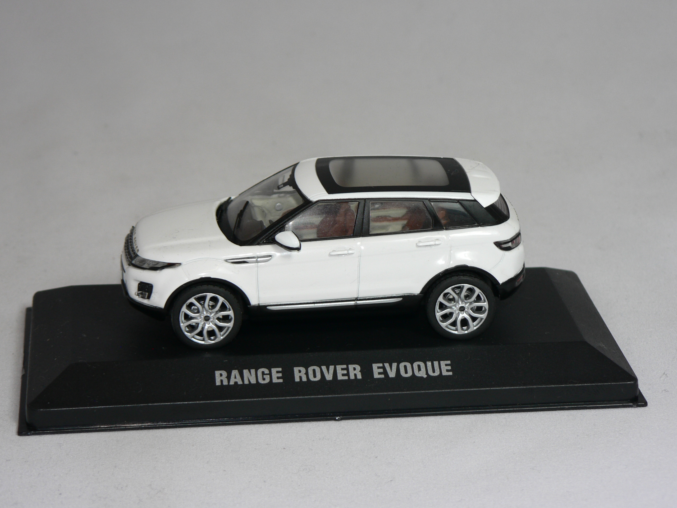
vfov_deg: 14.0
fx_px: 2073
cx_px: 338
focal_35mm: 106
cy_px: 254
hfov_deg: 18.5
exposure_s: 1/60
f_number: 3.2
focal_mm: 17.7
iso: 80
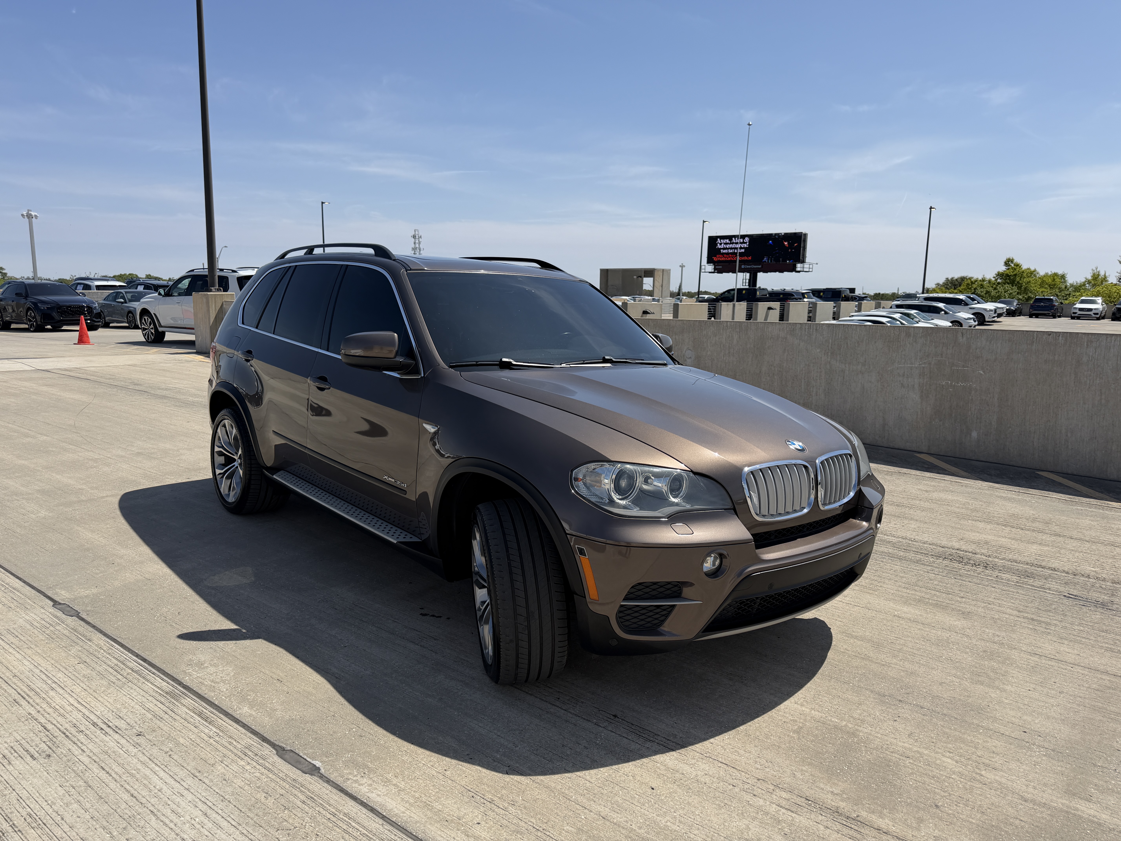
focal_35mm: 24
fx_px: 777
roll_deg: -1.3
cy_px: 420
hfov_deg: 71.6
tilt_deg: -10.1
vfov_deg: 56.8
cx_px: 560
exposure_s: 1/7353
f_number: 1.78
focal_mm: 6.76
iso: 80
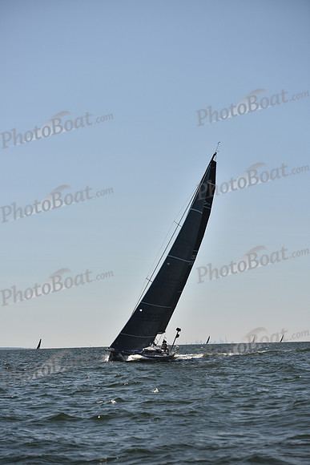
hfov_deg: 15.2
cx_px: 155
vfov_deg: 22.6
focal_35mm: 90
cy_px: 232
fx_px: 1162
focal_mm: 90
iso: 250
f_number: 4
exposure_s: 1/1600
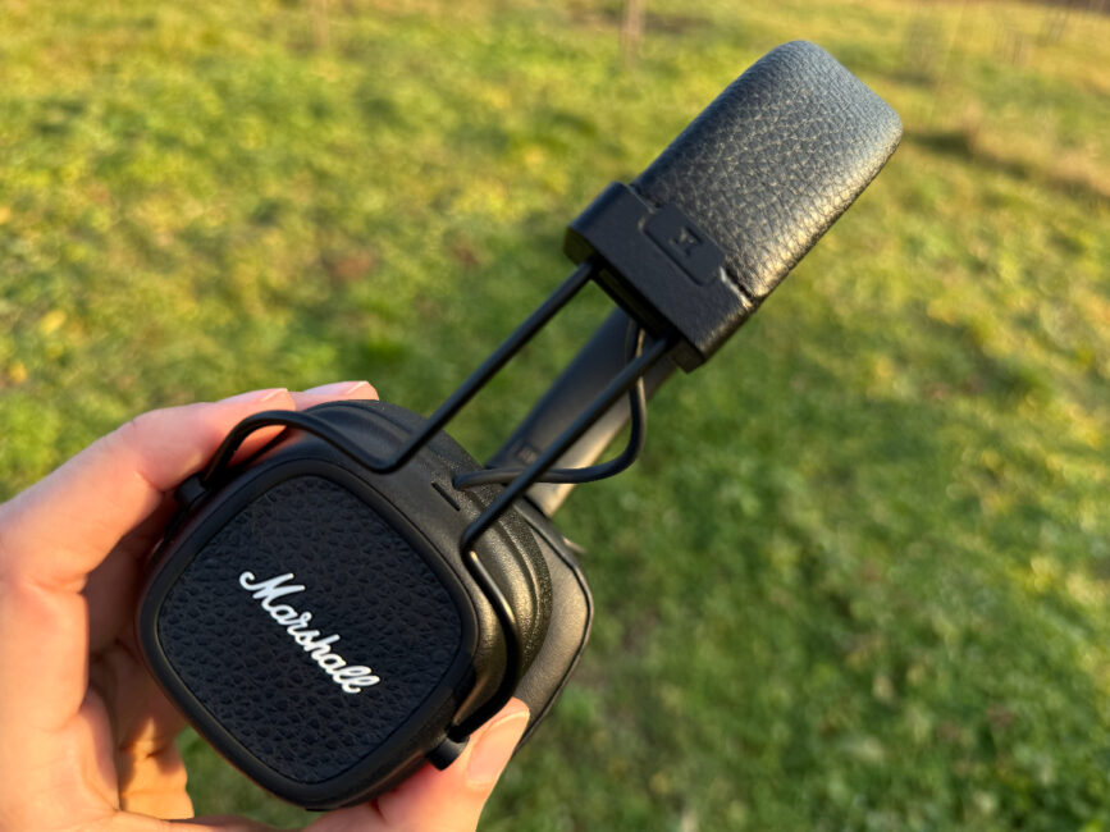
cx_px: 555
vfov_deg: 56.8
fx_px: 769
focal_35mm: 24
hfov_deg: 71.6
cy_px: 416
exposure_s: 1/507
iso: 80
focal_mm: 6.76
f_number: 1.78
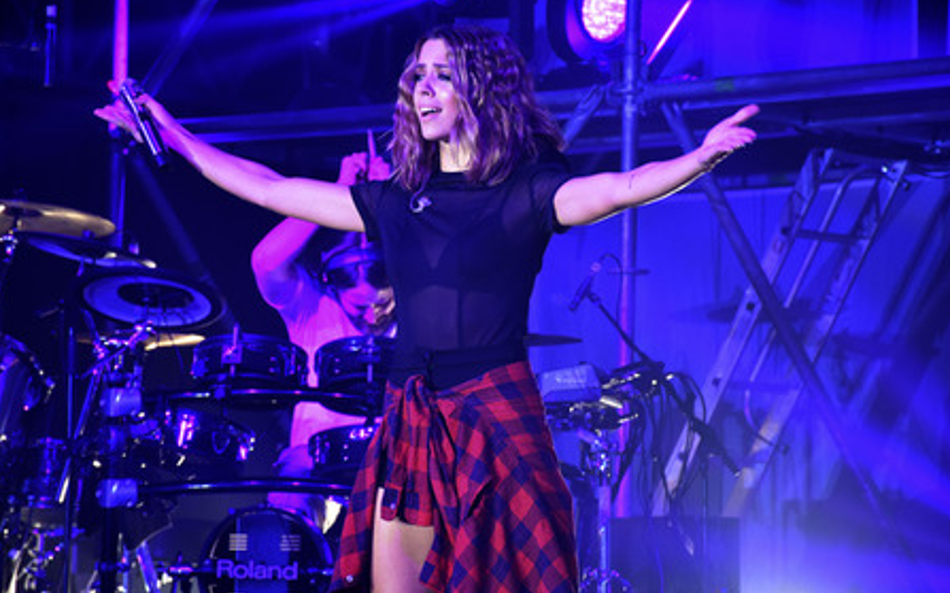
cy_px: 306
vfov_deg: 7.0
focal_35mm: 188
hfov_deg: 11.2
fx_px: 4866
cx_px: 475
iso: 1600
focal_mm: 122
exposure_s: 1/100
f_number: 5.6
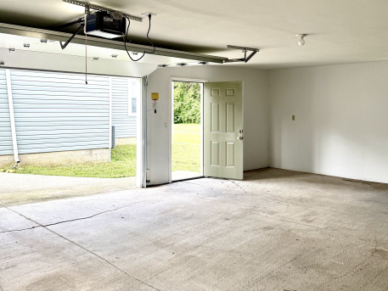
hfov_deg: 52.6
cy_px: 119
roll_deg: -0.2
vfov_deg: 40.6
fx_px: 392
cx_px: 208
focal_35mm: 35
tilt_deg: +0.9
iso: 80
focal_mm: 6.76
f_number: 1.78
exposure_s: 1/410
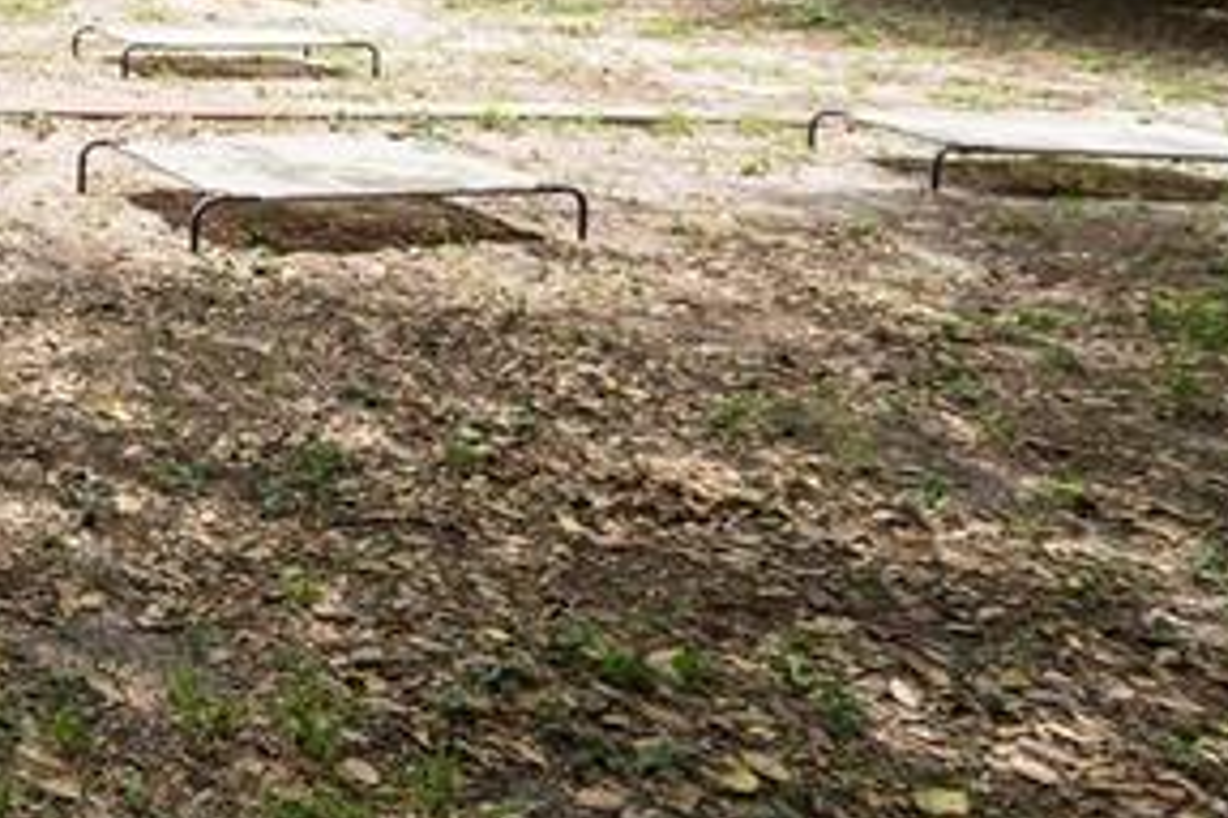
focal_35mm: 50
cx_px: -492
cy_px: -133
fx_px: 1705
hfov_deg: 29.2
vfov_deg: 24.7
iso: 400
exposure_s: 1/400
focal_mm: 14
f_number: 7.1
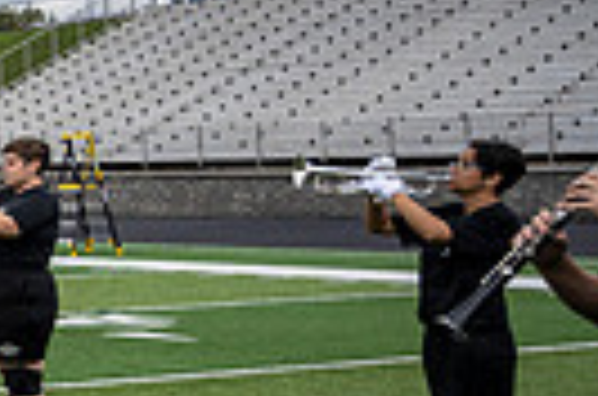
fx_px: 1740
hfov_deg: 14.9
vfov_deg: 13.0
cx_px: -692
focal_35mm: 105
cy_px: 245
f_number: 4
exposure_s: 1/800
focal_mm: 24
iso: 160
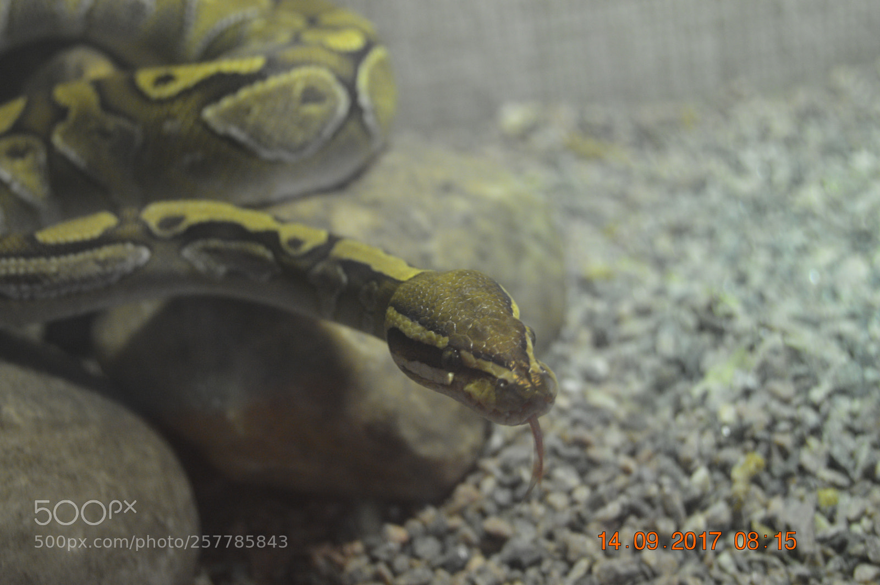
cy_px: 292
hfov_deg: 24.6
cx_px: 440
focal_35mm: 82
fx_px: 2015
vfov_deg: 16.5
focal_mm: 55
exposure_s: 1/60
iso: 1100
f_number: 5.6
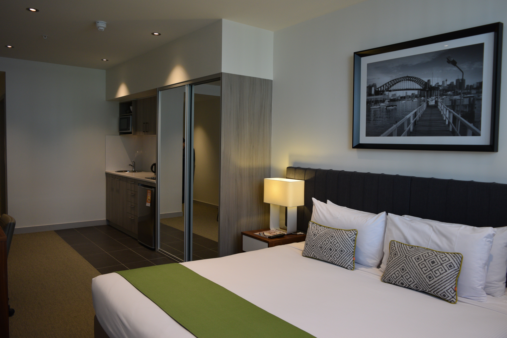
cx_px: 254
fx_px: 380
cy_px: 169
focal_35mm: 27
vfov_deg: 47.9
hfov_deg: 67.4
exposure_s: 1/100
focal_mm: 18
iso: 400
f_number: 5
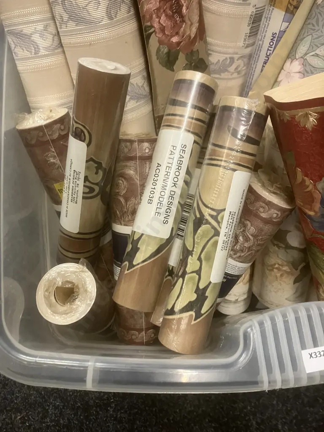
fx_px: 349
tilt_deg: -65.3
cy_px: 216
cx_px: 162
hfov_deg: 49.7
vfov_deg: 63.4
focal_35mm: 28
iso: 320
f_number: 1.8
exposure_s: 1/50
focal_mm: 3.99
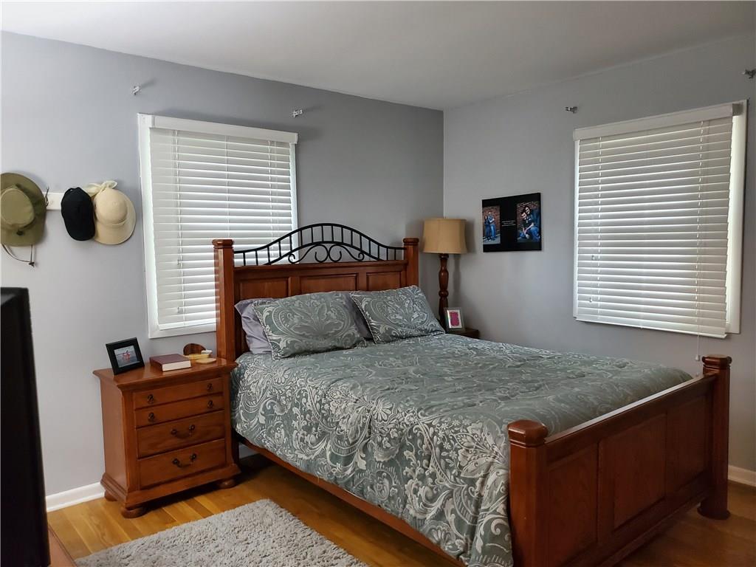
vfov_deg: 53.1
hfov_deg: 67.3
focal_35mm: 26
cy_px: 284
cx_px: 378
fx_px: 568
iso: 500
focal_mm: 4.3
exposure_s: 1/39
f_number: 1.5
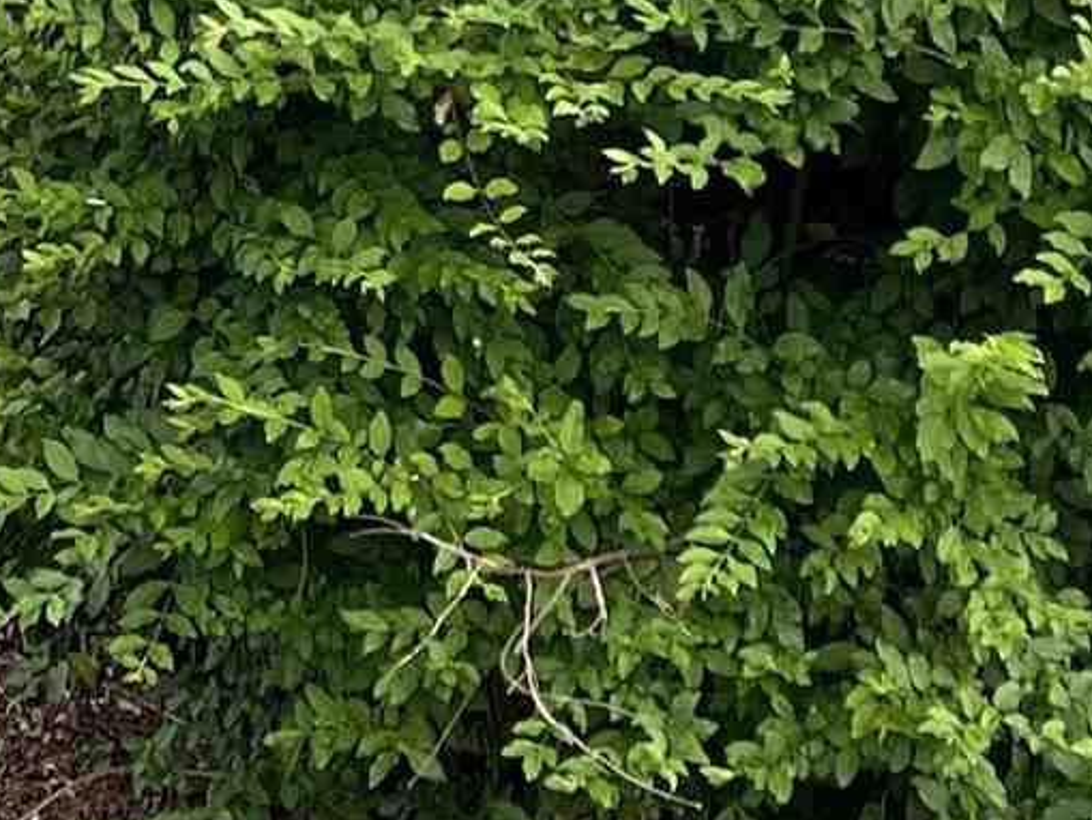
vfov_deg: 8.6
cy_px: -1151
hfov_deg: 12.4
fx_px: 4954
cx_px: -131
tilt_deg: +4.2
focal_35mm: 157
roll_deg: -2.9
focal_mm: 5.7
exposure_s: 1/419
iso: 50
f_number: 1.5
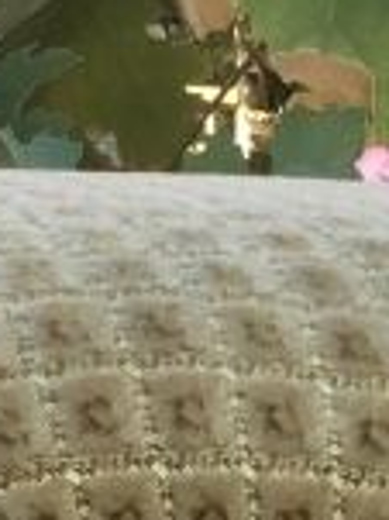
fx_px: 3691
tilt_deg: -14.4
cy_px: 1178
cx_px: 69
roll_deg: +0.3
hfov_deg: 6.0
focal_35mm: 246
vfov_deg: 7.6
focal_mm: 3.3
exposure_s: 1/100
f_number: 2.4
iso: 32
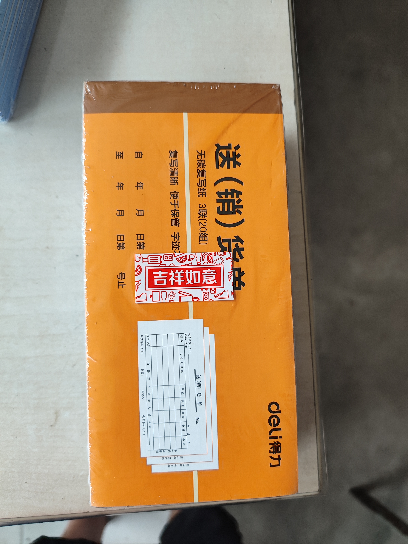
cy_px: 272
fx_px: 377
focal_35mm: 24
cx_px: 204
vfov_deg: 71.6
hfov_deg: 56.8
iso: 404
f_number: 1.65
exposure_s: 1/100
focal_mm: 5.26
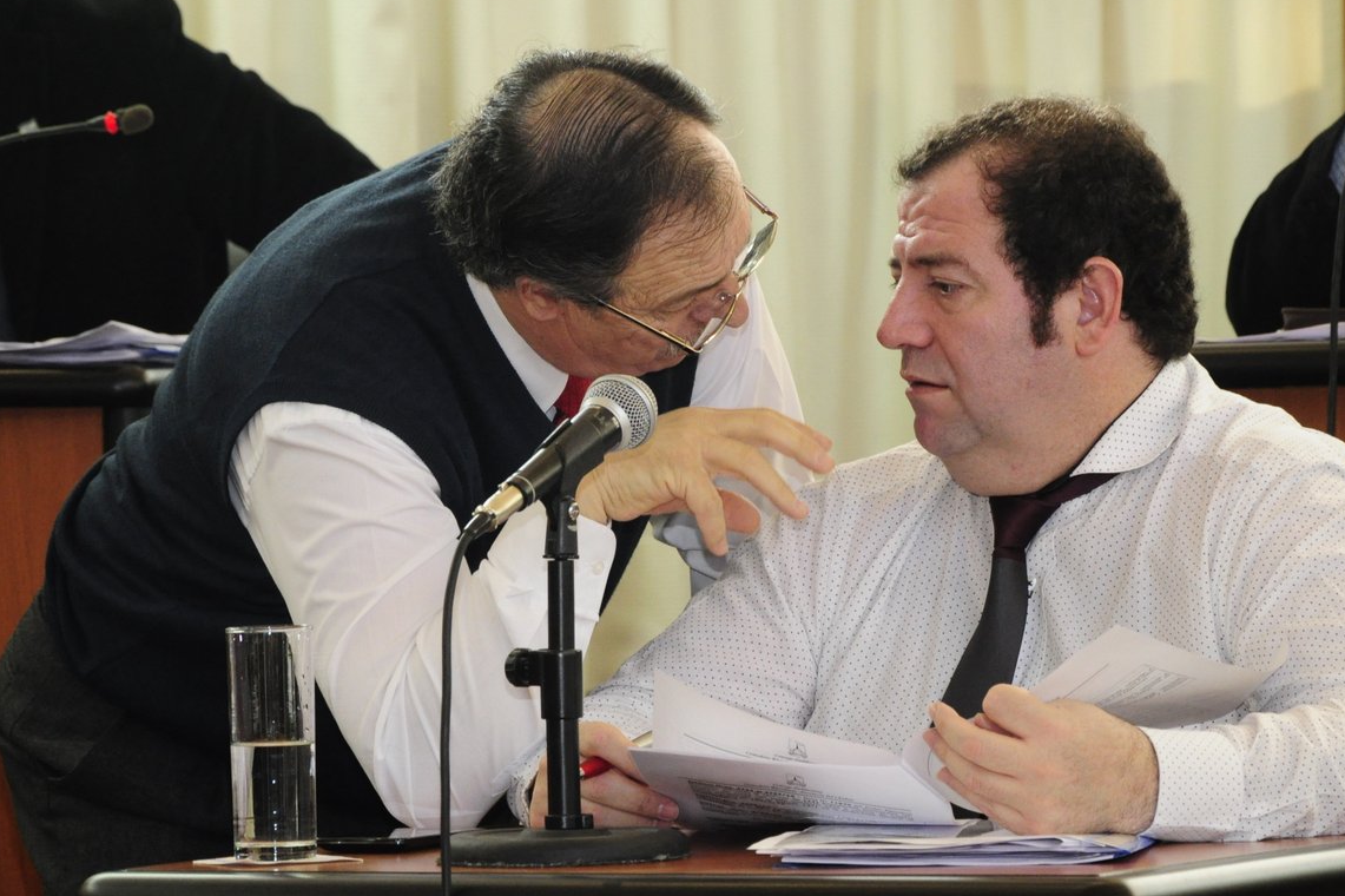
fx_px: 8243
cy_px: 524
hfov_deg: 9.3
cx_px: 810
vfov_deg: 6.2
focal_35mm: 221
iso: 1250
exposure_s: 1/80
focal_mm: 105
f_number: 7.1
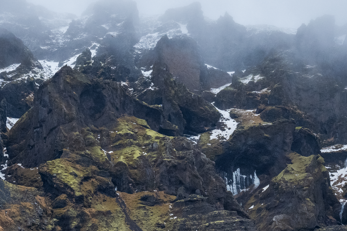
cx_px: 160
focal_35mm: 193
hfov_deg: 10.7
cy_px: 153
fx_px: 1860
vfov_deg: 7.1
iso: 1600
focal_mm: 70
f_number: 9
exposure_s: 1/125
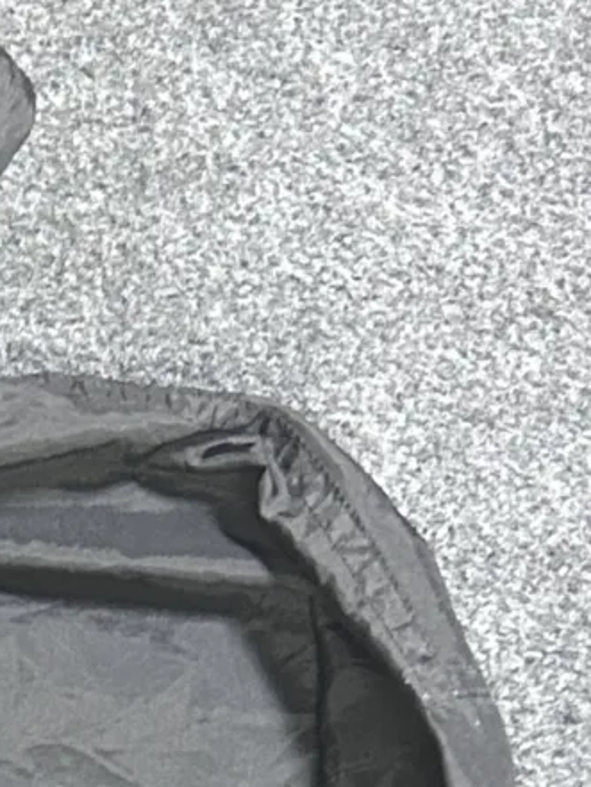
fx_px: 3436
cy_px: 1451
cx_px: -530
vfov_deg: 12.0
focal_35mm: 151
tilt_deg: -63.7
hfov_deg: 9.3
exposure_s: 1/33
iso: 500
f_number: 1.5
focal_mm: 5.7
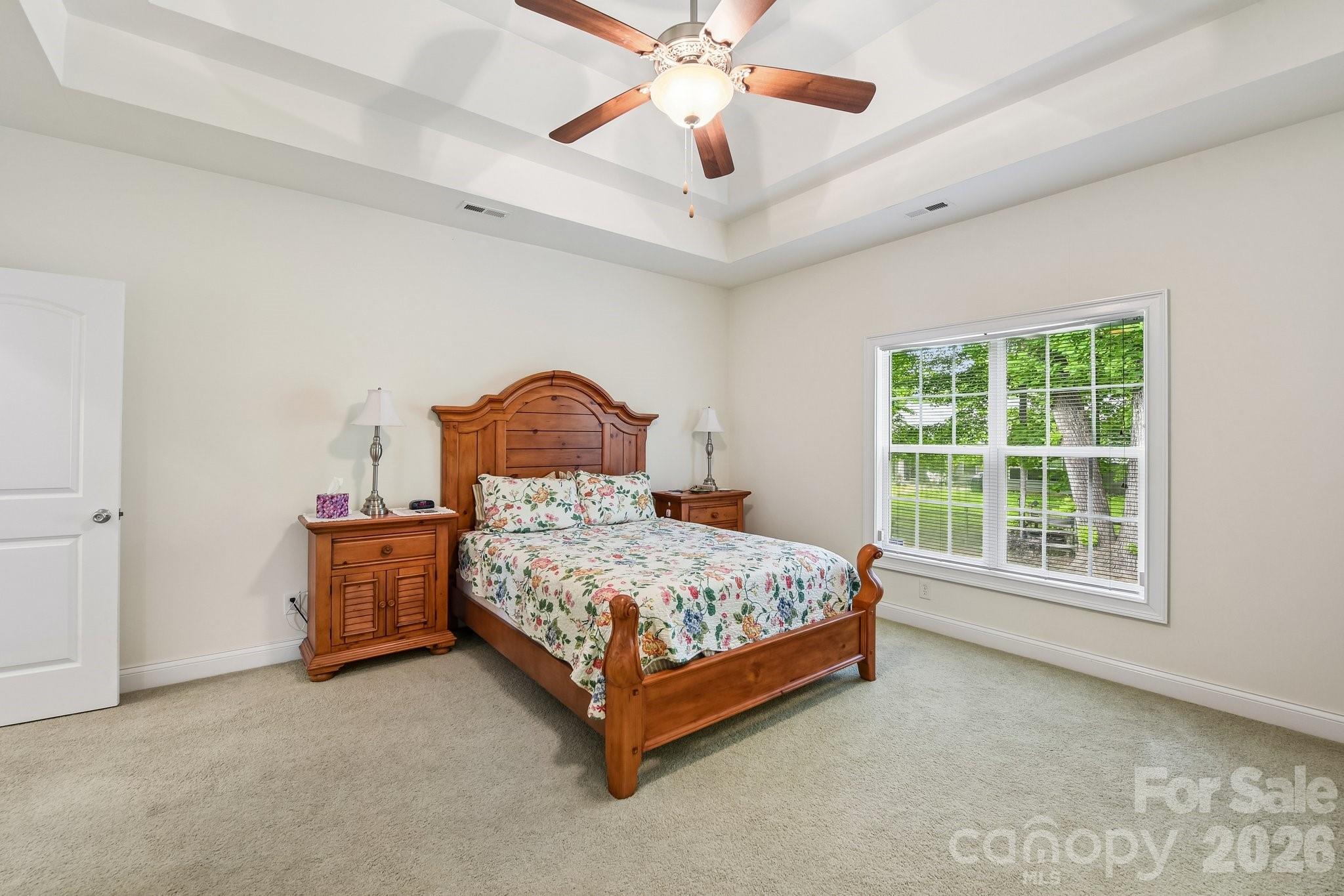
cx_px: 672
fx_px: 560
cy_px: 448
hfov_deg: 100.4
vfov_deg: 77.3
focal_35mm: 15
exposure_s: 1/5
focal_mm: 15
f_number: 8
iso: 200
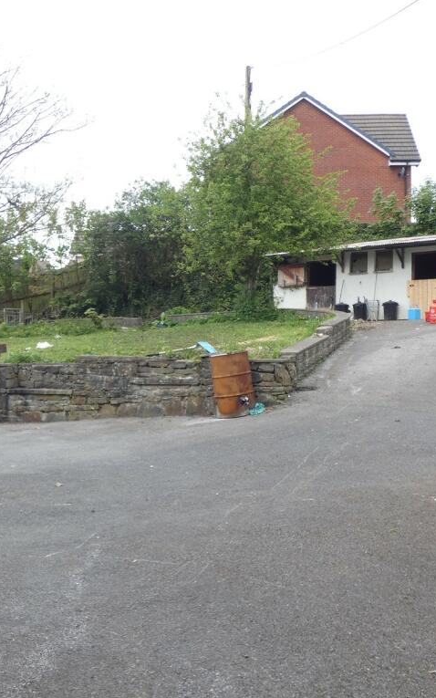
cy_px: 349
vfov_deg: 45.3
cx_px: 157
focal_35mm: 44
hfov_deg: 29.1
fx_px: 837
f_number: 3.3
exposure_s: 1/160
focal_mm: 5.5
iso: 80
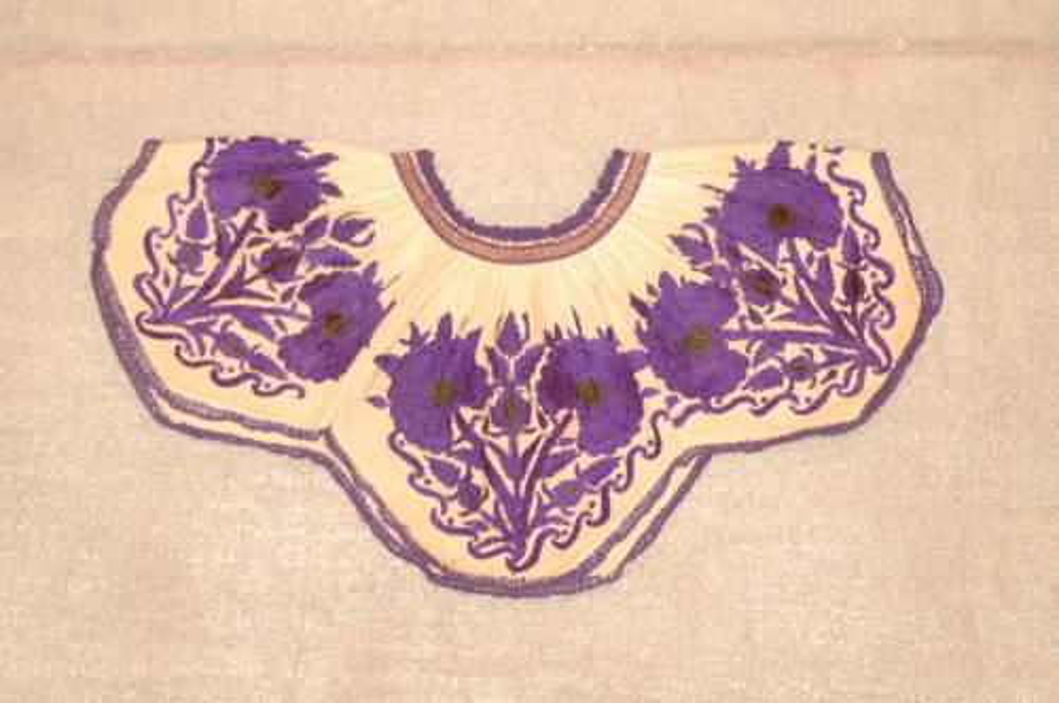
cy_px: 352
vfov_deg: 12.6
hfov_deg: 18.9
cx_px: 530
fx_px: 3173
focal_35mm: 108
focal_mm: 72
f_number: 5.6
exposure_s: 1/60
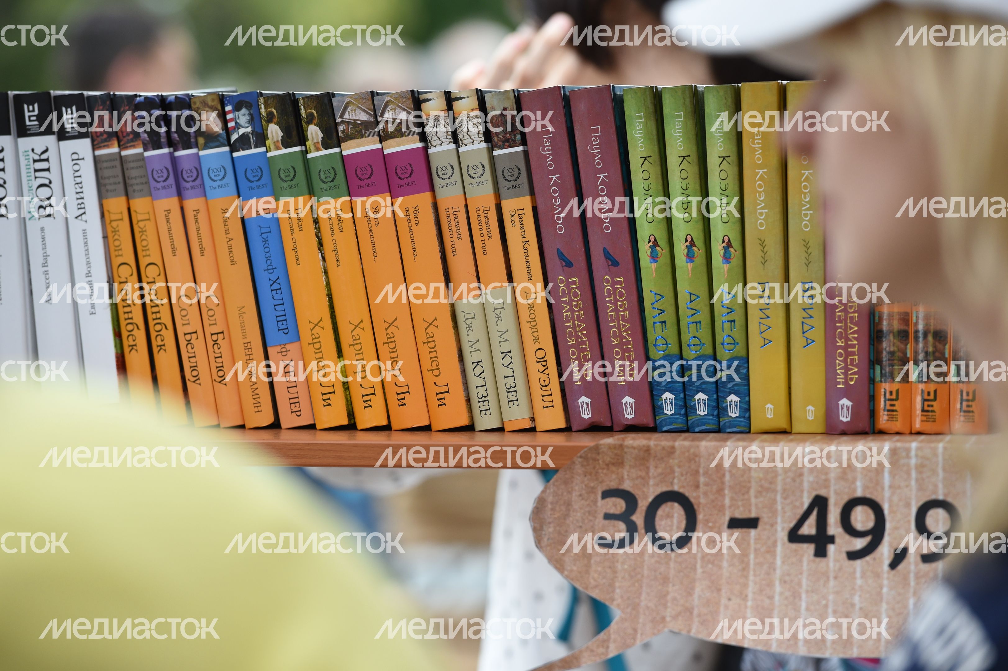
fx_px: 4897
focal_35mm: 175
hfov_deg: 11.8
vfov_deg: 7.8
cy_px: 336
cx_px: 504
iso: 1000
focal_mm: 175
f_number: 5
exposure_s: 1/1600
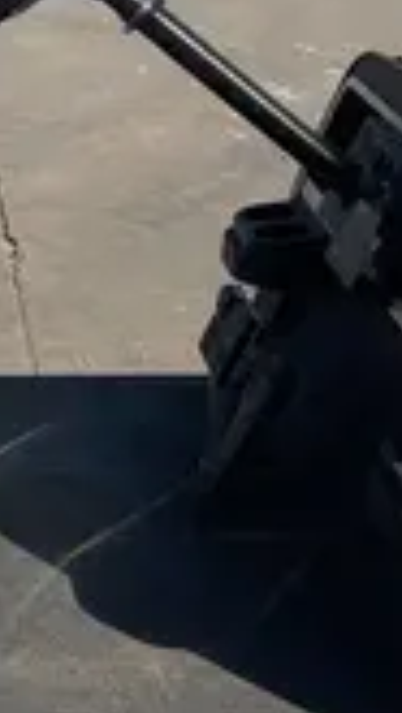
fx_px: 2384
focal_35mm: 126
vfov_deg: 16.8
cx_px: -147
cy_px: 89
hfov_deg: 9.4
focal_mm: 4.2
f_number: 1.6
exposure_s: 1/3040
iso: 32
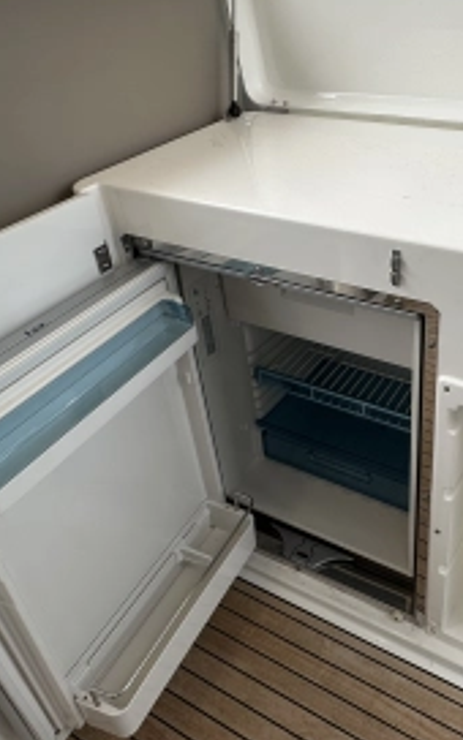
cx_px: 365
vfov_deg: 62.5
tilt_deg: -30.4
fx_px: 606
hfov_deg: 40.3
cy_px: 306
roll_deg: +3.2
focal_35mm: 30
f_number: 2.2
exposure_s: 1/99
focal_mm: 2.22
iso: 40
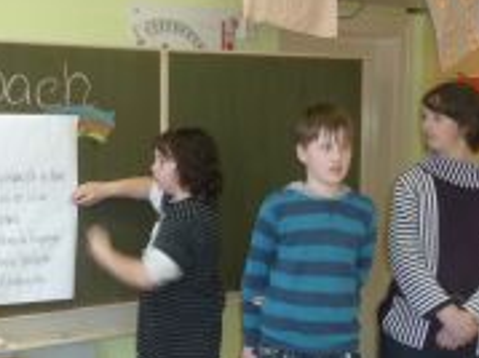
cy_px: 238
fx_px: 926
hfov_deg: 27.9
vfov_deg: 21.8
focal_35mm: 67
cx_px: 51
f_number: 3.4
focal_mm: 5
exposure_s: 1/30
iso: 200
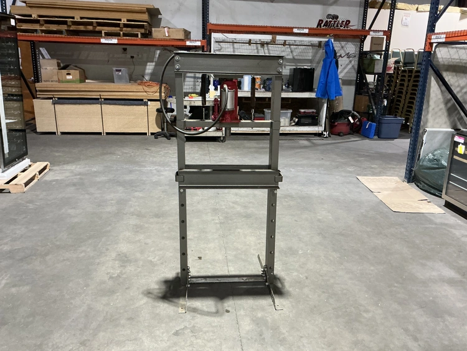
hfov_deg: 63.4
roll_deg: -2.0
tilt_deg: -16.3
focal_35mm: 28
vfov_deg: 49.8
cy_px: 176
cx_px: 234
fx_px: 378
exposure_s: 1/47
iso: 320
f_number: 1.8
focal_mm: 3
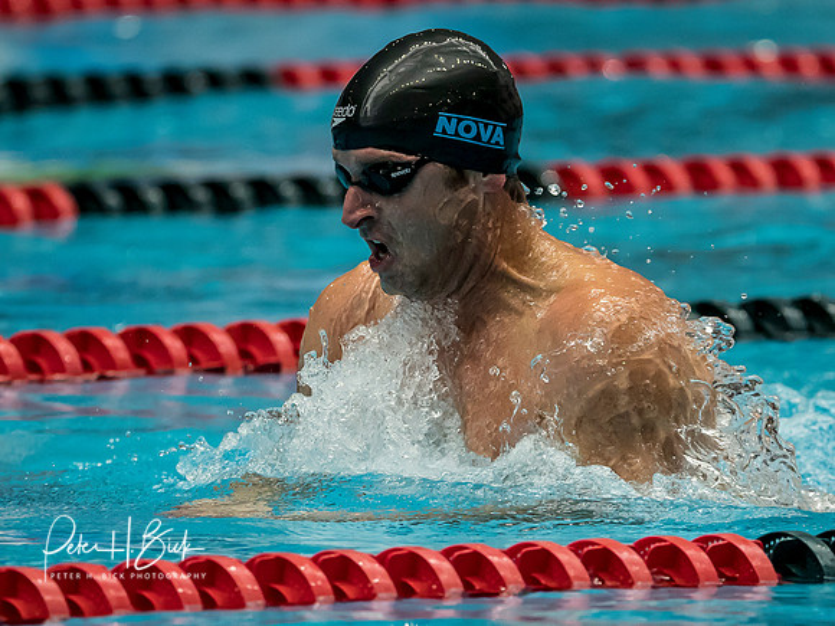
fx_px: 16458
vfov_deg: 2.2
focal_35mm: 682
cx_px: 458
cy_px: 396
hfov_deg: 2.9
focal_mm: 200
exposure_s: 1/1000
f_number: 2.8
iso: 2000
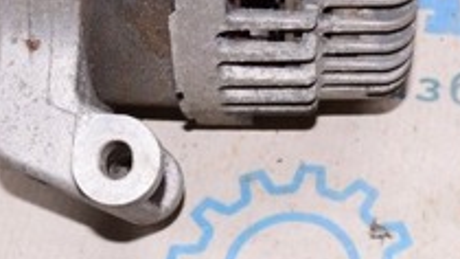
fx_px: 1458
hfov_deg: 17.9
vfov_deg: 9.8
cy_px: -135
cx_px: 311
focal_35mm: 120
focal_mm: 25
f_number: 8
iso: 1600
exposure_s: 1/125
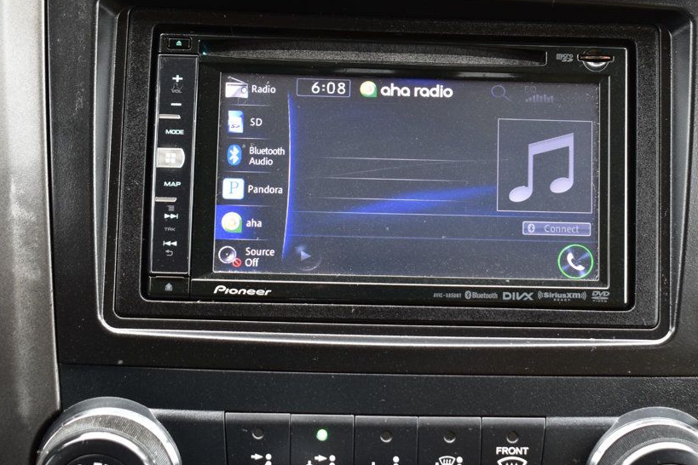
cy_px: 187
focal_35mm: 60
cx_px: 421
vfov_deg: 22.6
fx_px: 1163
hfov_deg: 33.3
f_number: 6.3
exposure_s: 1/20
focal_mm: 32
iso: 400
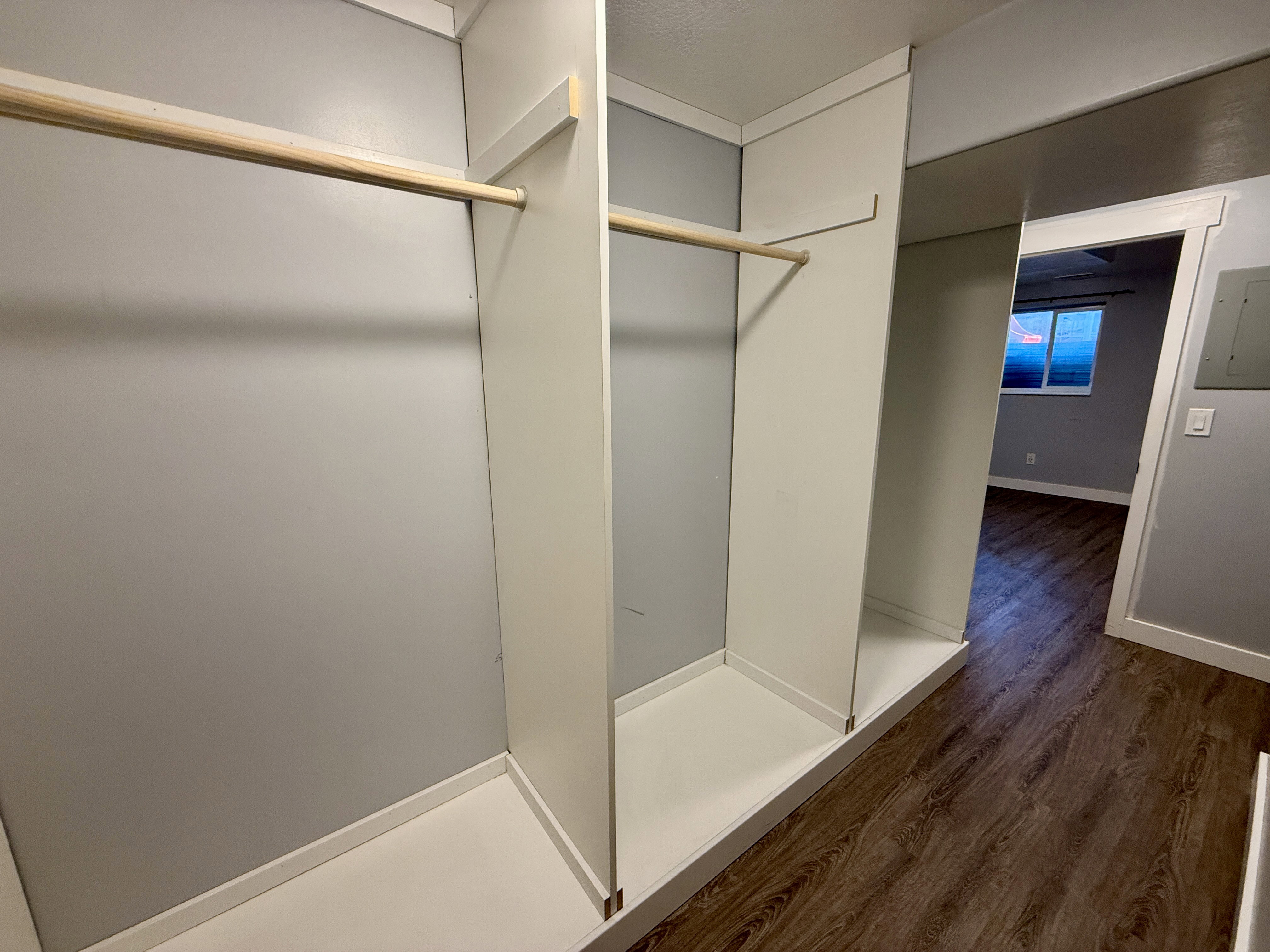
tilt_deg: -10.7
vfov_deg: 85.7
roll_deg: +0.2
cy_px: 476
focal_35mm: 14
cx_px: 635
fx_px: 514
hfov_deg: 102.1
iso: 250
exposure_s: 1/120
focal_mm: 2.22
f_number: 2.2
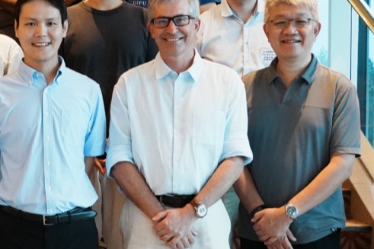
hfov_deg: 17.3
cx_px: -44
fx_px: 1184
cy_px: 123
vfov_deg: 12.0
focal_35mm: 114
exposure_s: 1/100
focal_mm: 35
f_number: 7.1
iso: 6400
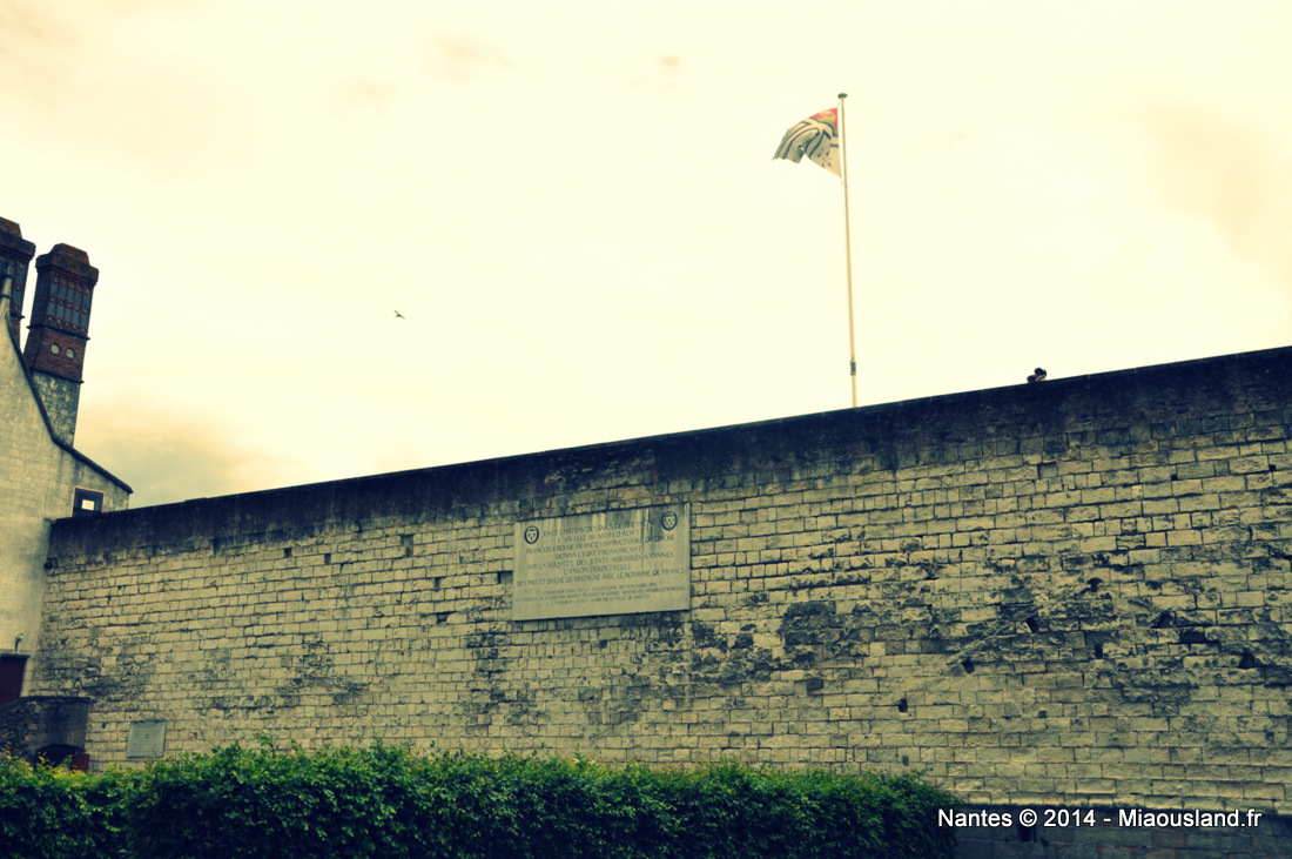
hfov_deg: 51.3
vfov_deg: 35.4
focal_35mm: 38
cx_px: 646
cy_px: 430
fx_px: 1344
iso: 200
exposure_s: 1/200
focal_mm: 25
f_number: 14
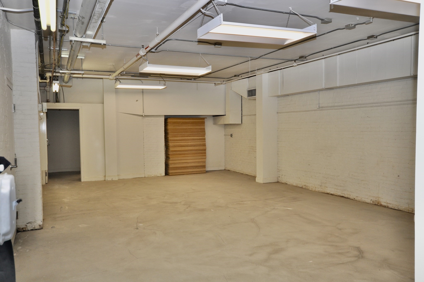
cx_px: 212
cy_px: 141
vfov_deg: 43.5
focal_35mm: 30
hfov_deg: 62.0
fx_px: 353
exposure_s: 1/60
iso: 400
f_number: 5.6
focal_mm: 20
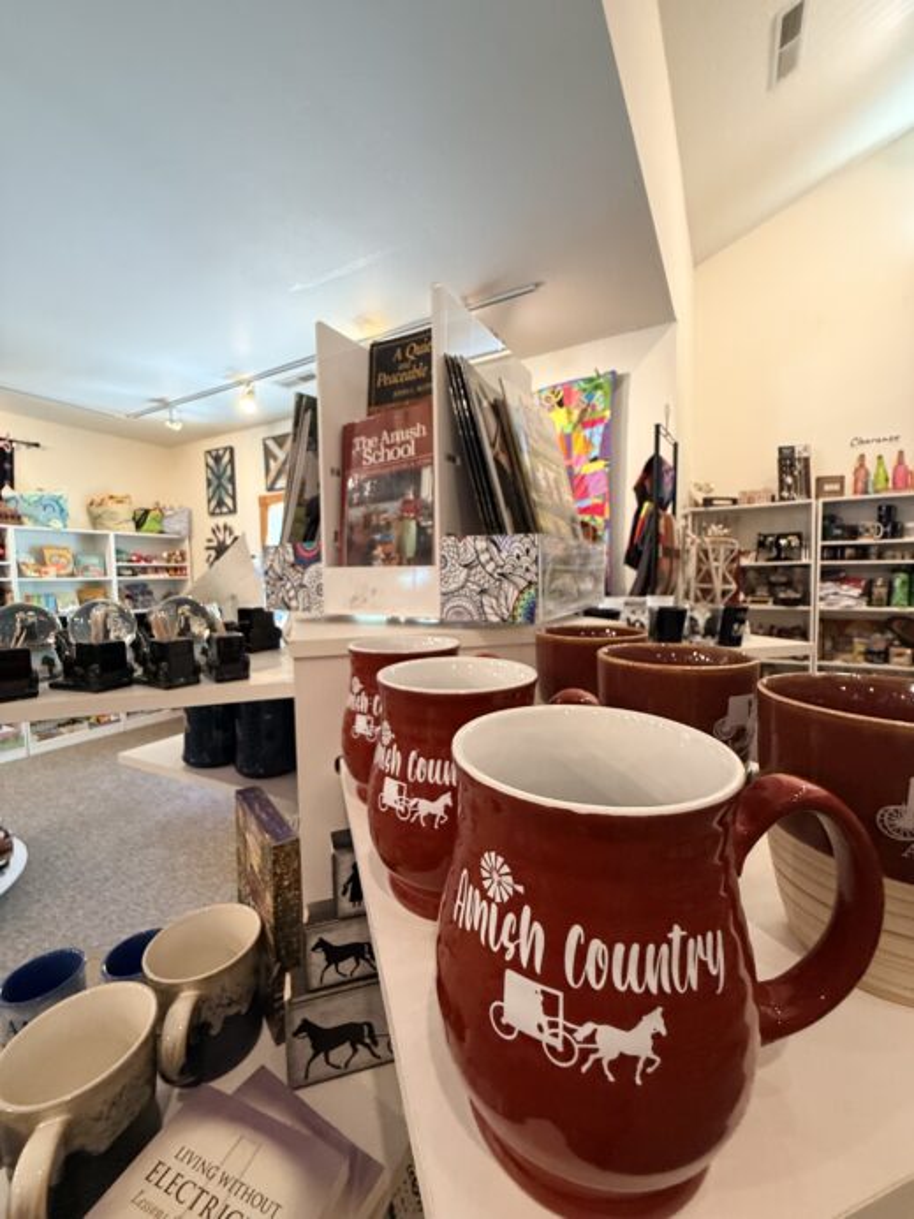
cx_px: 457
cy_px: 610
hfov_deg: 85.7
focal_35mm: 14
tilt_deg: -4.1
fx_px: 493
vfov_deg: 102.1
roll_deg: +2.7
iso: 400
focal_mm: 2.22
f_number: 2.2
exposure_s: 1/60
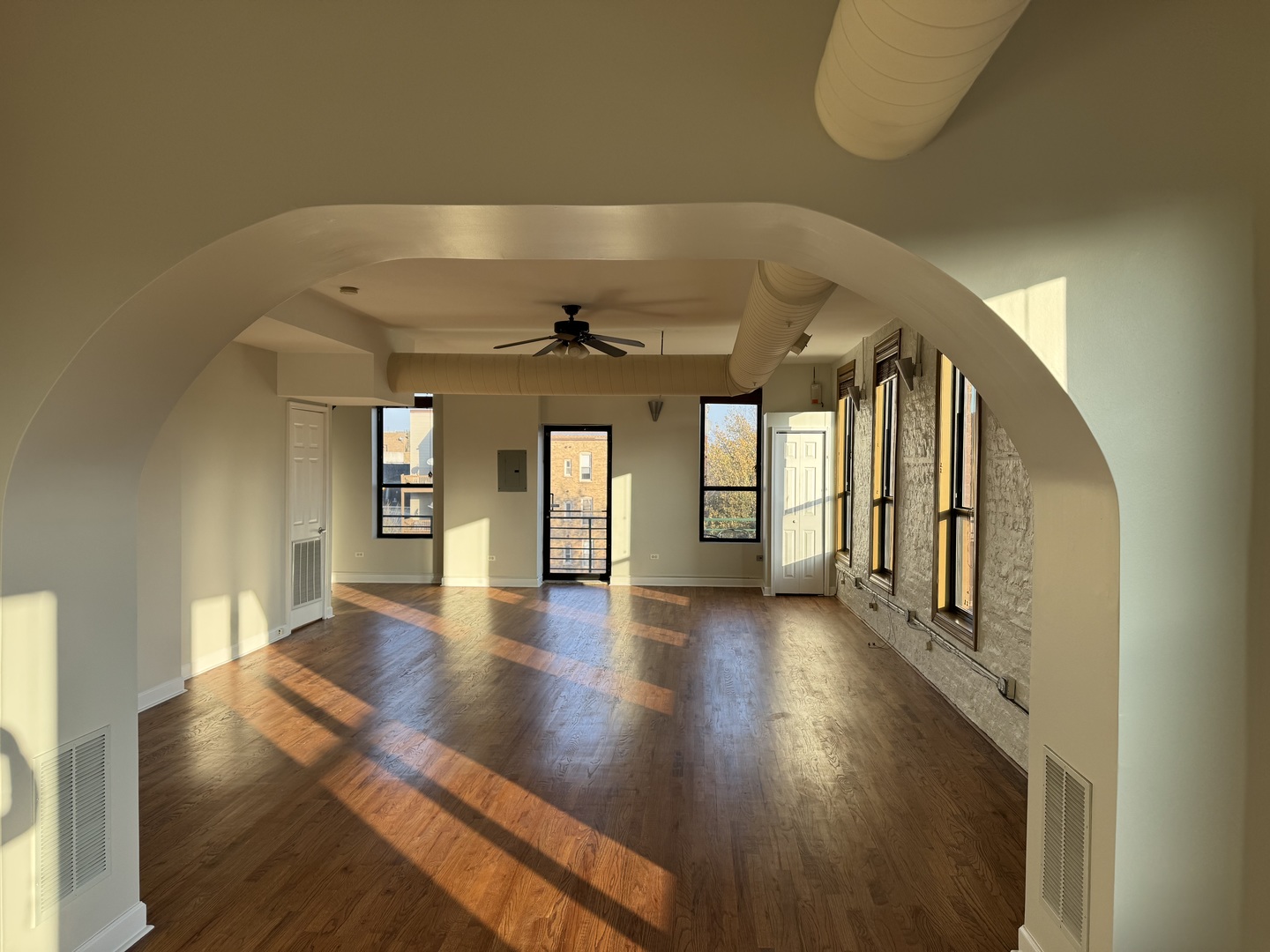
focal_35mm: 24
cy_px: 476
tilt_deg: -1.4
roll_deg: -0.3
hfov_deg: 71.6
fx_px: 881
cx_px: 635
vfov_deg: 56.8
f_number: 1.78
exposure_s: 1/464
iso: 80
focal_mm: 6.76
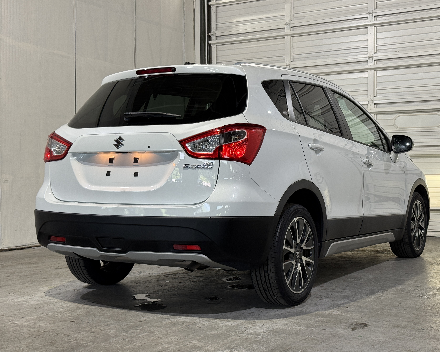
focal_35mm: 51
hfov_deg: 36.6
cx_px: 234
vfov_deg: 29.7
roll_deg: -0.4
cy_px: 173
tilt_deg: -0.2
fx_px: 664
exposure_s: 1/60
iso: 64
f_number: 1.78
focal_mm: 6.76
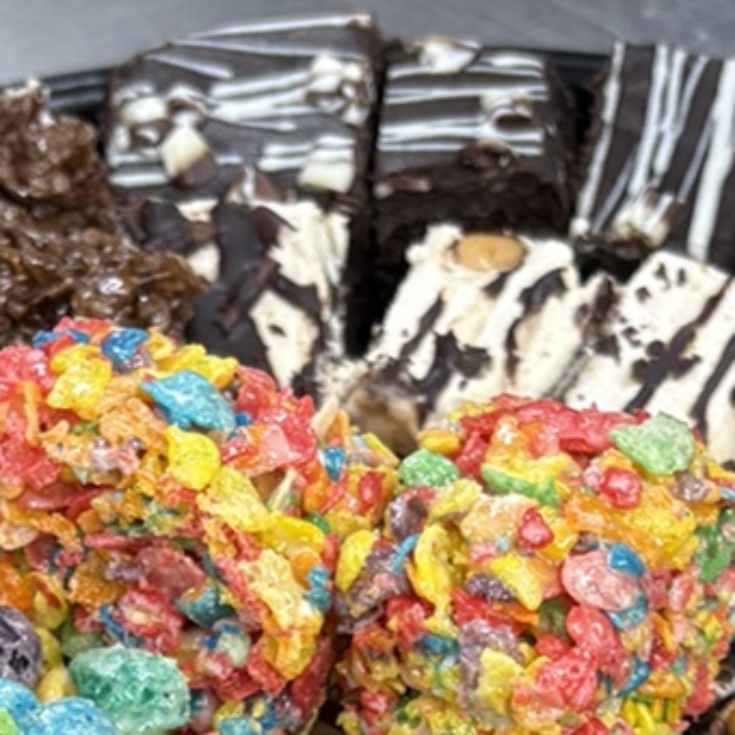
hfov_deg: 14.0
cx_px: 385
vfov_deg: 13.1
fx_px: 3003
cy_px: 1142
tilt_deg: -55.7
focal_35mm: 125
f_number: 1.6
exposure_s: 1/60
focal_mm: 5.96
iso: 100
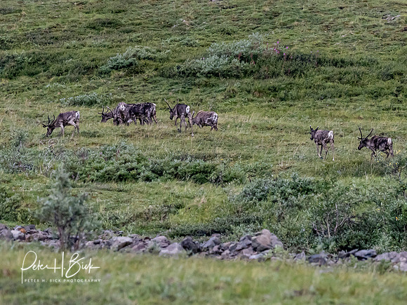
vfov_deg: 1.7
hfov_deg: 2.3
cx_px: 209
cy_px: 127
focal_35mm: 861
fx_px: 10118
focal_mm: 300
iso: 800
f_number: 4.5
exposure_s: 1/400
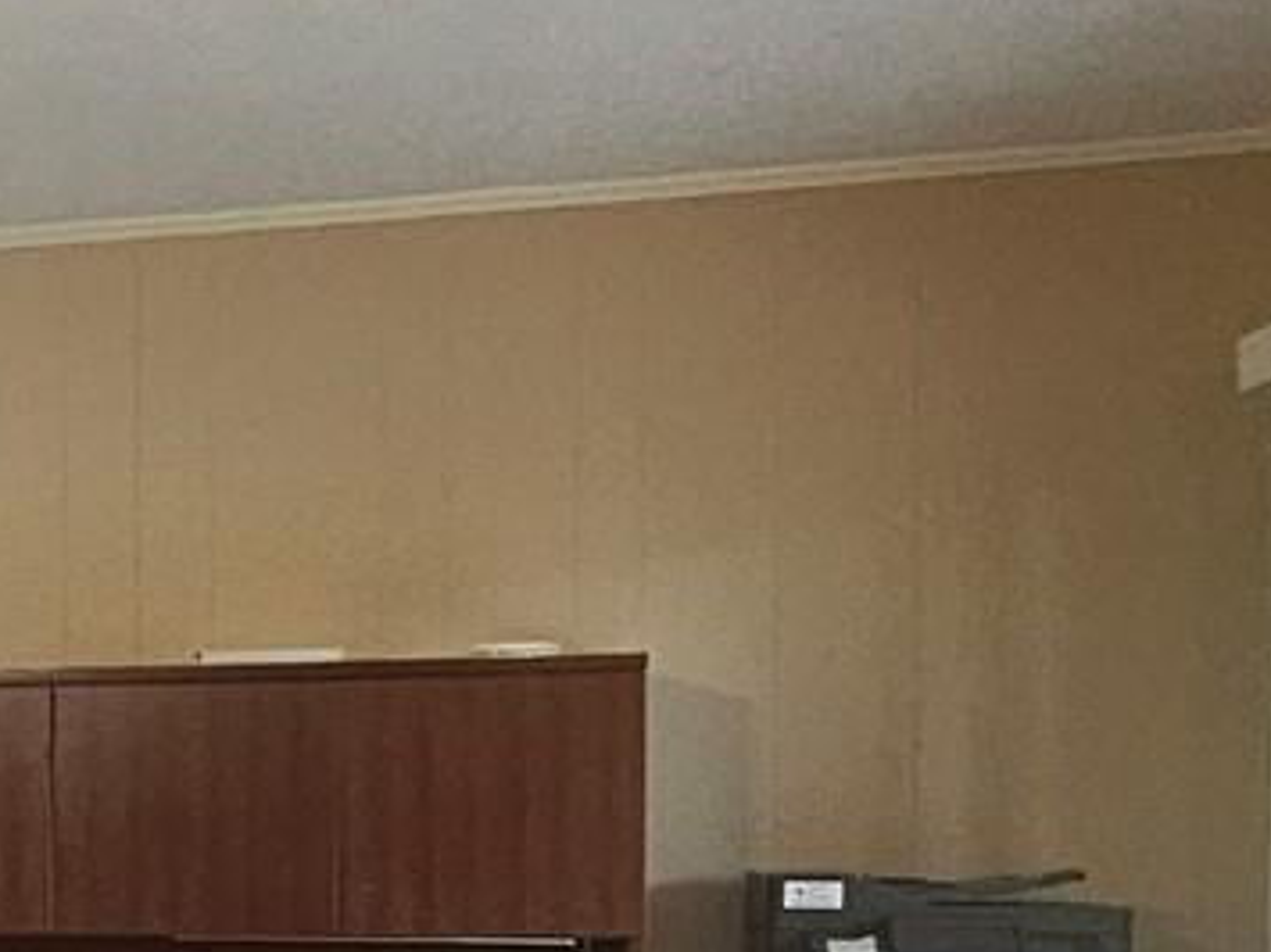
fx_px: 2753
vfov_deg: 19.2
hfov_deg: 20.3
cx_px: -877
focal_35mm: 75
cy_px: 873
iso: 250
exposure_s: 1/60
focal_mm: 2.2
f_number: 2.2
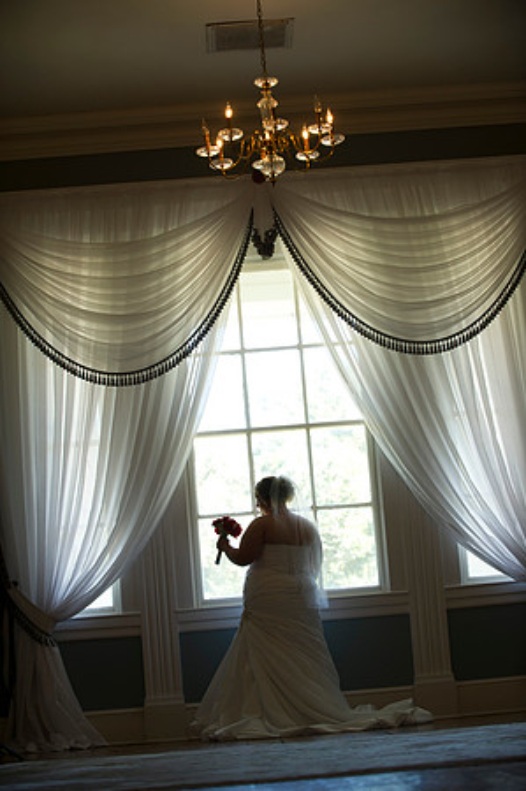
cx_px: 263
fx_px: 1889
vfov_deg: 23.7
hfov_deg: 15.9
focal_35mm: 86
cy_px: 396
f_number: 3.2
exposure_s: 1/80
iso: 400
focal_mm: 86
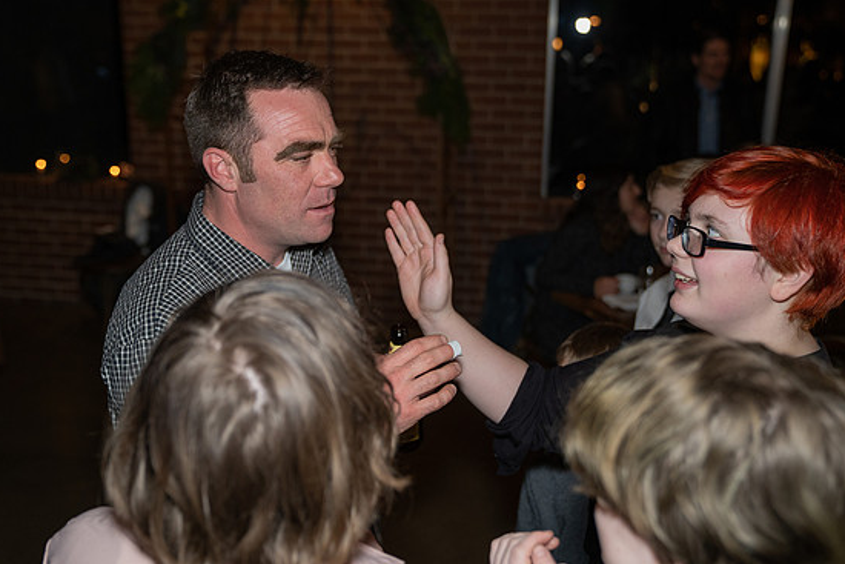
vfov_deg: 34.2
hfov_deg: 49.5
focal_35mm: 39
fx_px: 916
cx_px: 412
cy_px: 271
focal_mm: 37
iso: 2000
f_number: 2.8
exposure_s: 1/125
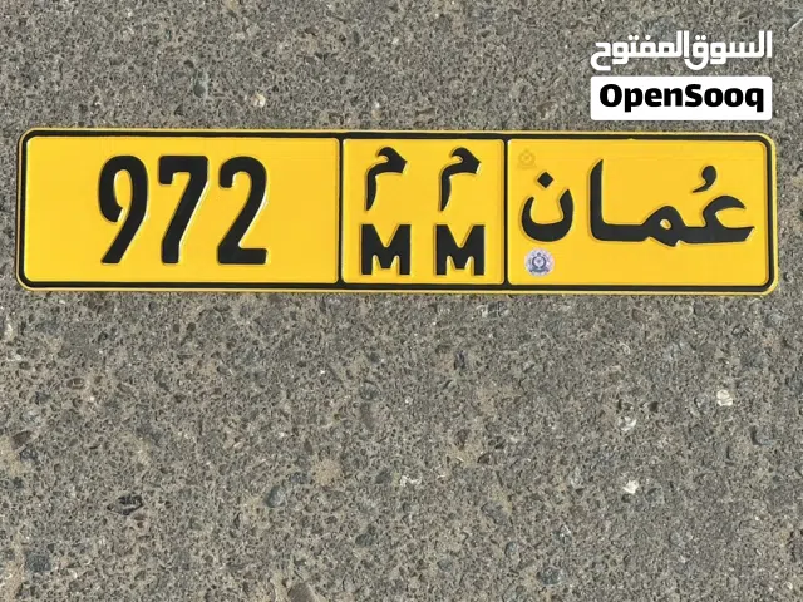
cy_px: 301
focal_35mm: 48
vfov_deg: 30.3
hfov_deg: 39.7
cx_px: 402
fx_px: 1113
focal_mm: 6.86
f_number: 1.78
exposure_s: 1/5556
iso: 64
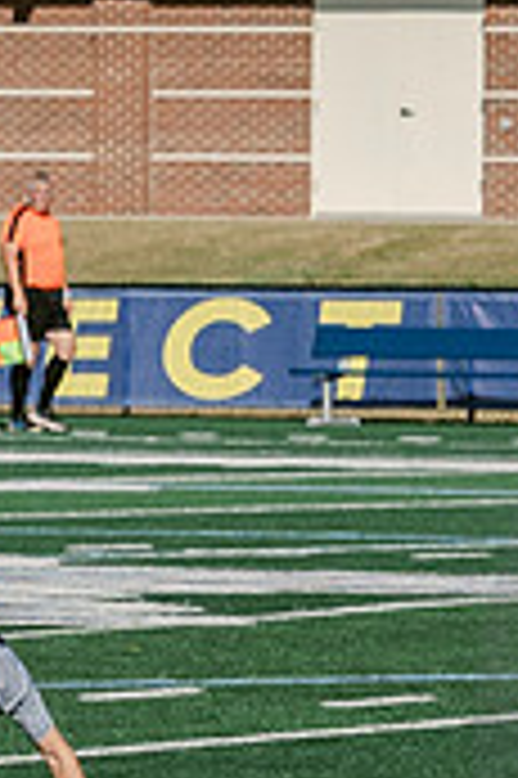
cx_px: 911
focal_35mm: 571
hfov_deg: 2.4
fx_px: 12348
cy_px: 790
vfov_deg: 3.6
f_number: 5.6
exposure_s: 1/4000
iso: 640
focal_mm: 70
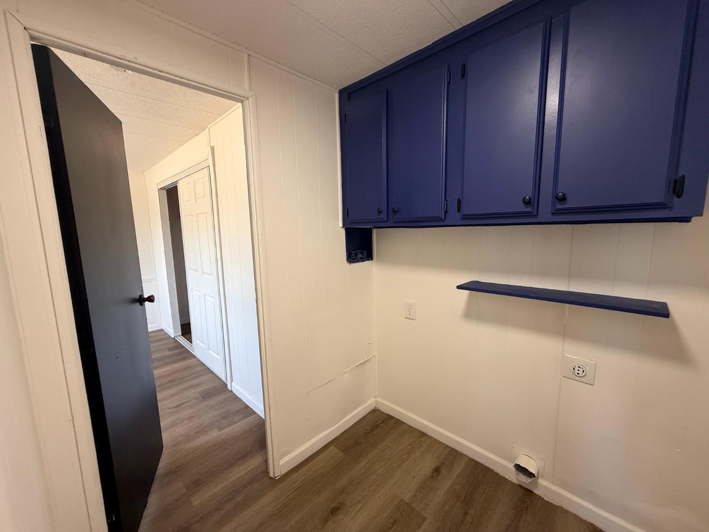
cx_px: 354
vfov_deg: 85.7
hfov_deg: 102.1
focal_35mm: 14
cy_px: 266
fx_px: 287
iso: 160
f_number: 2.2
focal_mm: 2.22
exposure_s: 1/120
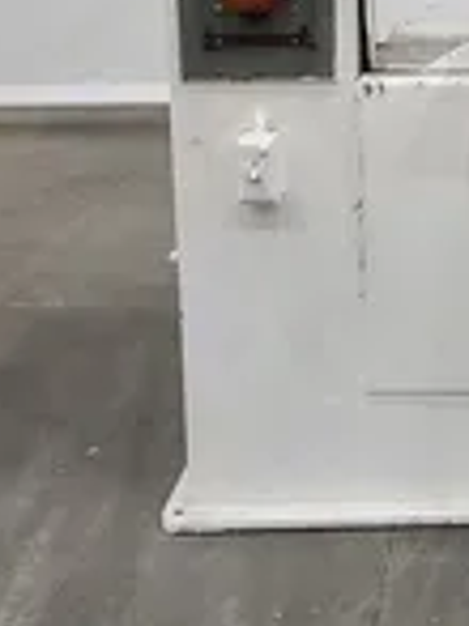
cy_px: -68
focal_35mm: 68
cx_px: 537
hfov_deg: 20.4
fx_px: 1230
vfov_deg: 26.3
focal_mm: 7
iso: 160
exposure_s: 1/40
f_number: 1.8
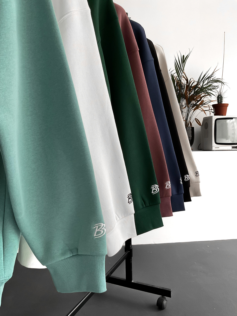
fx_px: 265
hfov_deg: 48.2
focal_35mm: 29
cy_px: 158
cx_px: 118
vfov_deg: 61.7
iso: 64
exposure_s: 1/120
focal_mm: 3
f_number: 1.8
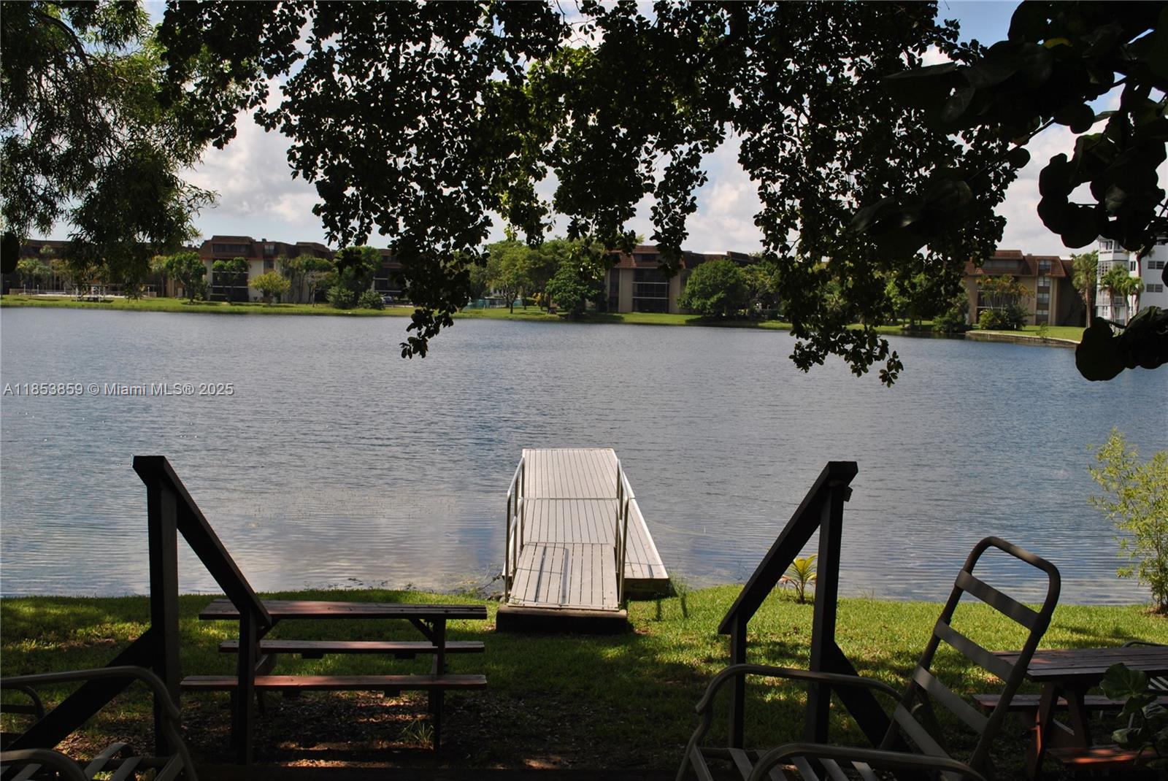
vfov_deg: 34.3
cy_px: 390
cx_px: 584
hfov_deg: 49.5
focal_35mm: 39
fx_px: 1266
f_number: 9
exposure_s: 1/320
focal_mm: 26
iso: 100
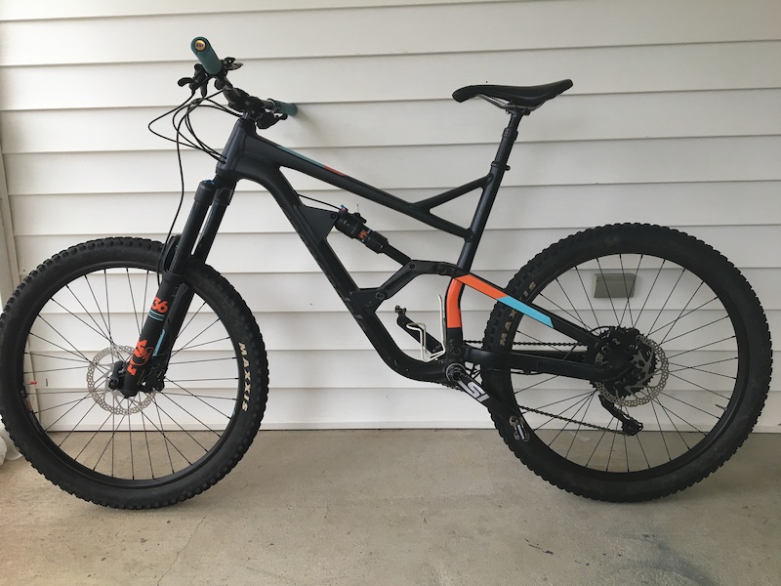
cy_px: 293
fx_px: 654
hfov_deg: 61.7
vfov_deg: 48.2
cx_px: 390
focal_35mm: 29
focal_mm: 4.15
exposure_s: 1/40
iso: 25
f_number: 2.2
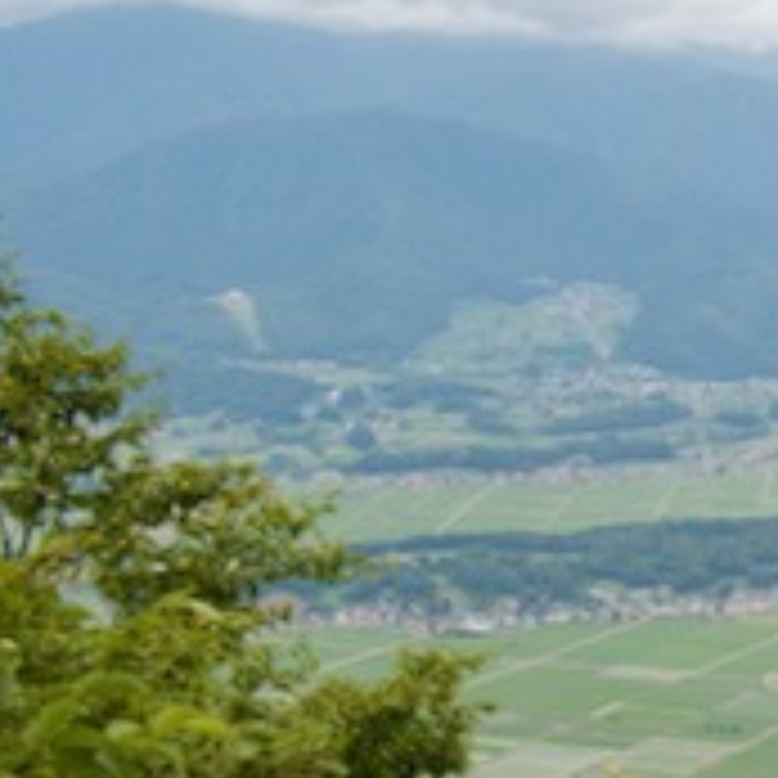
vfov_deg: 18.4
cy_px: 688
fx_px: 2365
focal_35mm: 93
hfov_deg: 17.8
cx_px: 913
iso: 100
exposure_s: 1/500
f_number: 3.5
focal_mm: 6.83
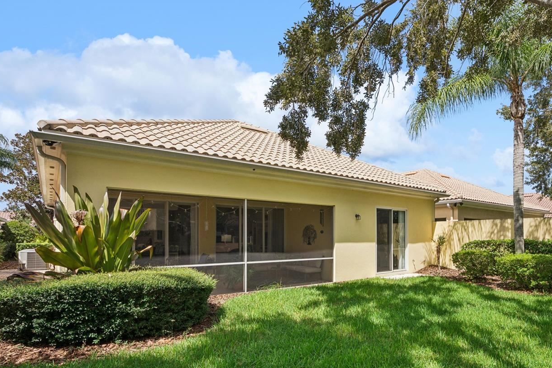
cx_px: 336
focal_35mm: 21
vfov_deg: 58.7
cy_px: 233
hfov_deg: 80.0
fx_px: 322
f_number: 13
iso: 80
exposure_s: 1/50
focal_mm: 16
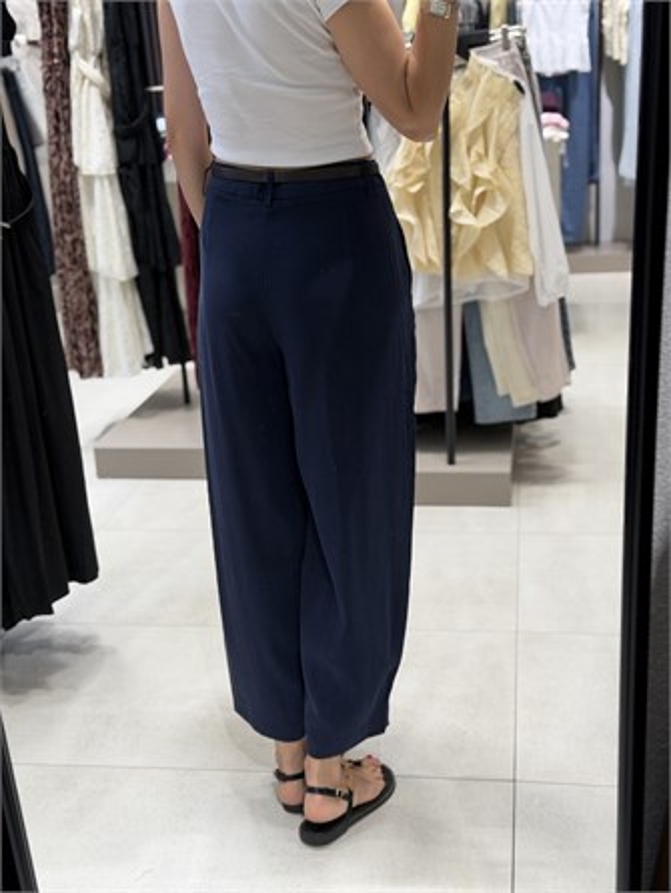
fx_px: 1239
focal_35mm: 48
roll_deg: +4.9
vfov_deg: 39.6
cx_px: 336
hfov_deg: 30.3
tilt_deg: -33.3
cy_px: 446
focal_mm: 6.76
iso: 50
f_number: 1.78
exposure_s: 1/100
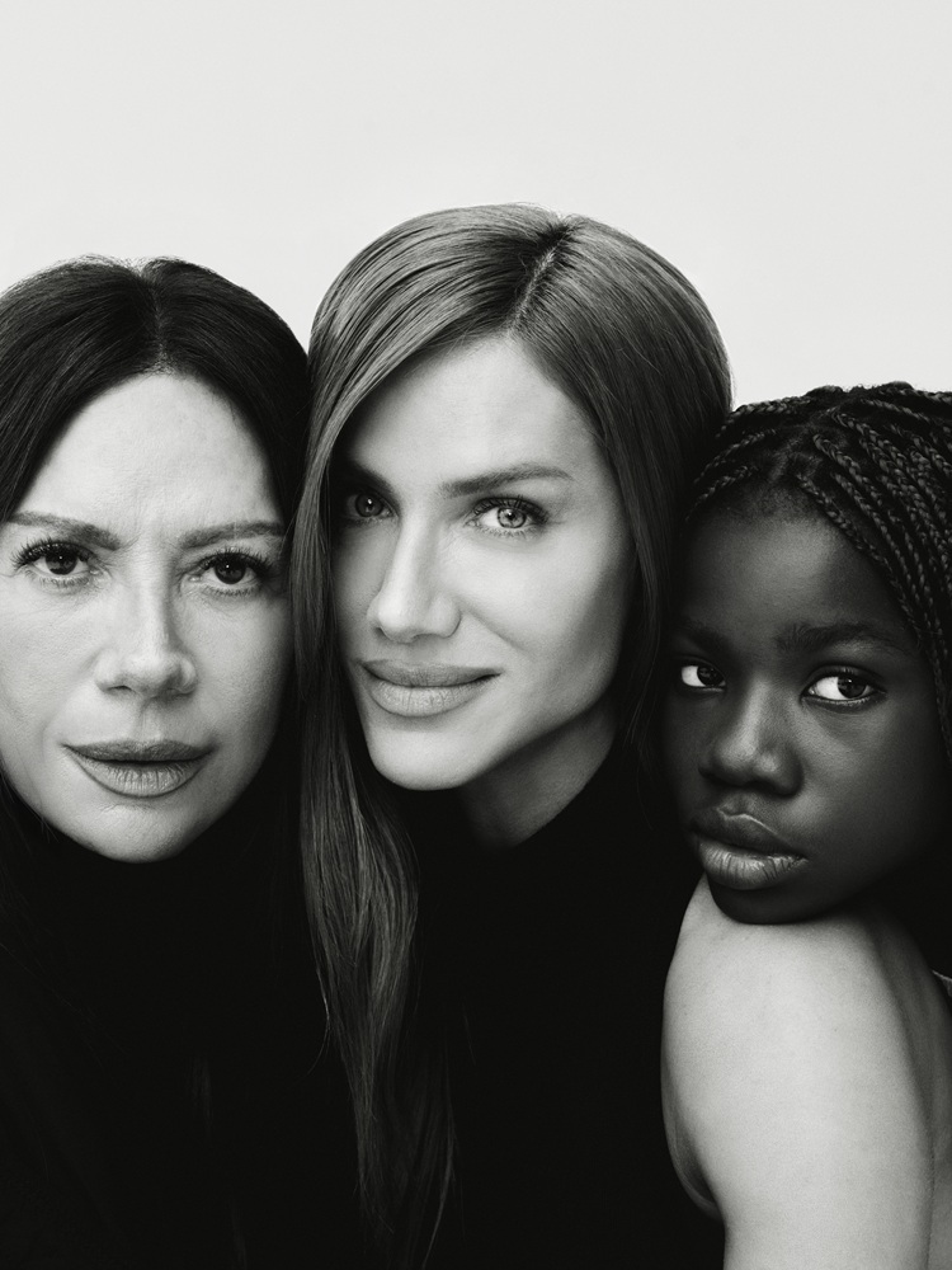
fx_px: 2714
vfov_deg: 26.3
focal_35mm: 74
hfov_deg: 19.9
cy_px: 635
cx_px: 476
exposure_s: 1/125
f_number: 14
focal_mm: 93.8
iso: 1000
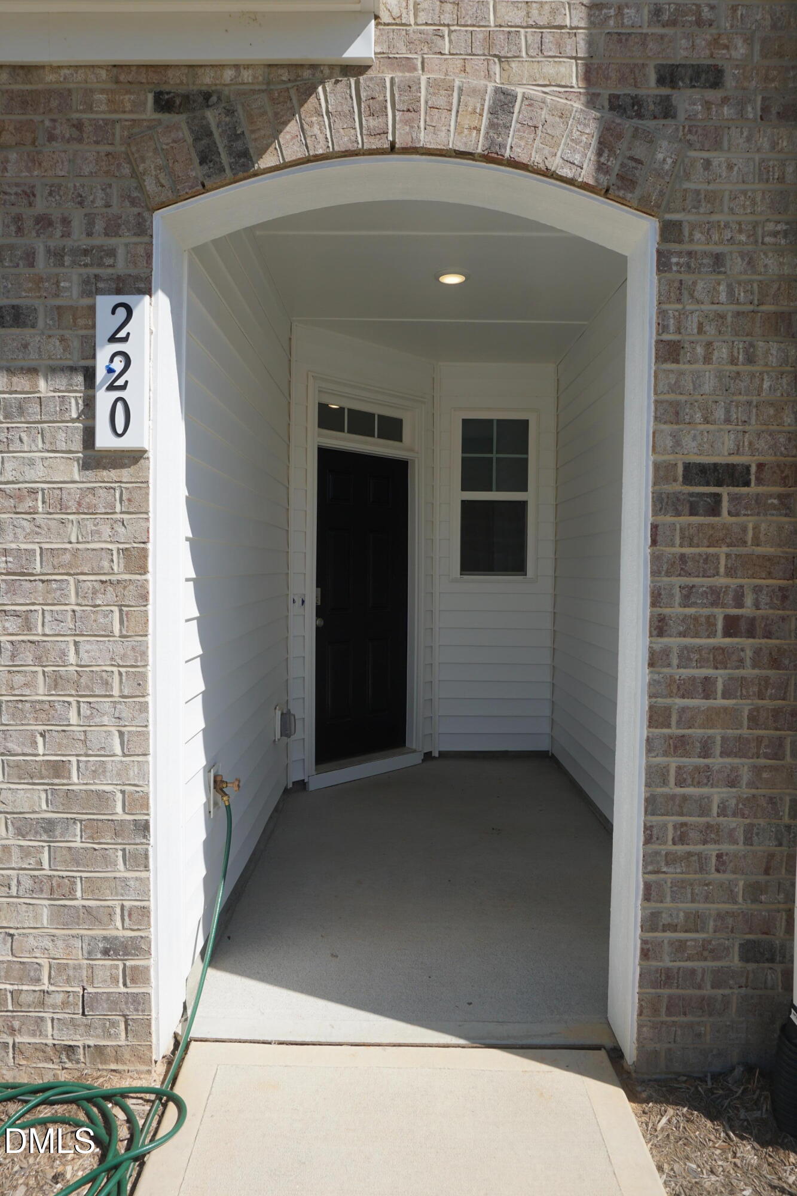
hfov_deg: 53.1
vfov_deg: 73.7
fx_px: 797
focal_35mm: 24
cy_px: 598
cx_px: 398
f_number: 8
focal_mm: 16
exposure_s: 1/320
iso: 100
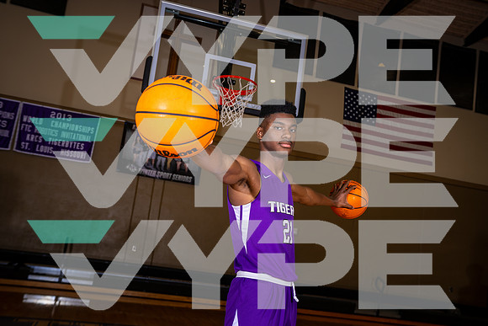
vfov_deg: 35.1
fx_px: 515
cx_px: 244
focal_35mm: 38
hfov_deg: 50.7
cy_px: 163
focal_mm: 38
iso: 200
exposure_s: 1/125
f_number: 5.6
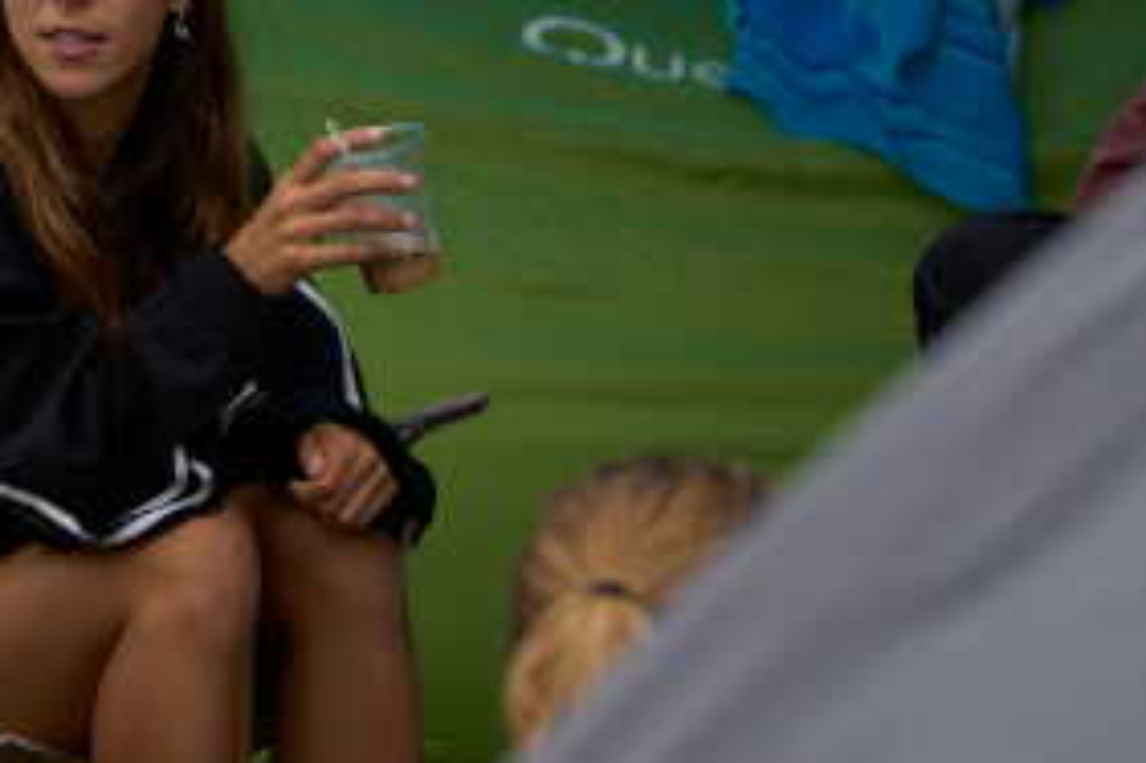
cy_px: -300
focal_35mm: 196
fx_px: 6235
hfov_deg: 10.4
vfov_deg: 6.9
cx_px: -8
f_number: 1.2
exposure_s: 1/1600
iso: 50
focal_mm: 50
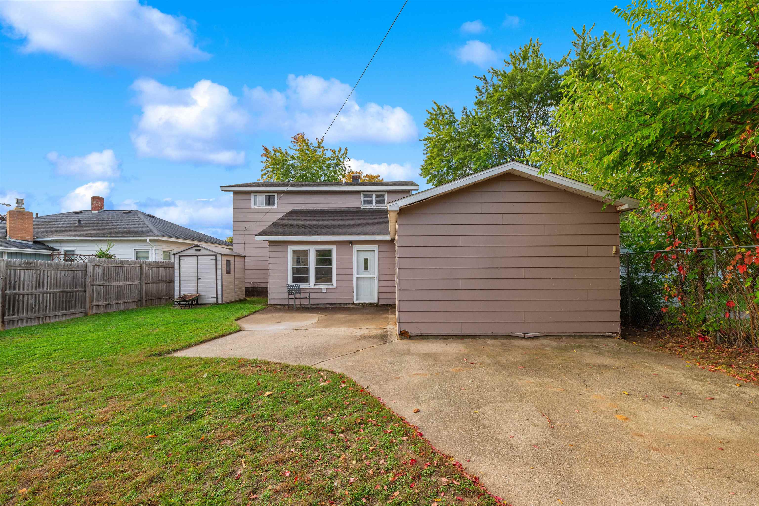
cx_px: 380
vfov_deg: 73.7
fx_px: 337
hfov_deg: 96.7
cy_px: 253
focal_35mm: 16
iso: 320
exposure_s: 1/250
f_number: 8
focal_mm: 16
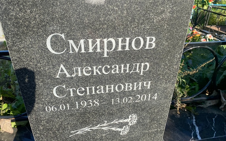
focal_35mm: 28
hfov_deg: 66.5
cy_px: 83
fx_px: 172
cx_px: 113
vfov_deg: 44.4
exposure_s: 1/2105
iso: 32
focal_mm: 4.25
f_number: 1.8
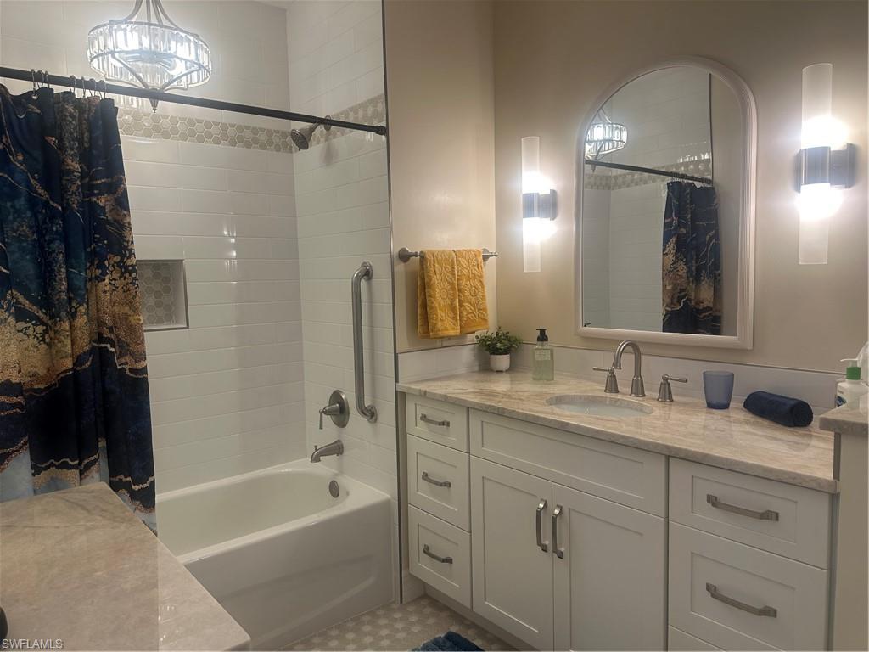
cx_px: 434
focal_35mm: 24
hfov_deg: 71.6
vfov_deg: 56.8
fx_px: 602
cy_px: 326
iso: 80
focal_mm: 6.86
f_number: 1.78
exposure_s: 1/120
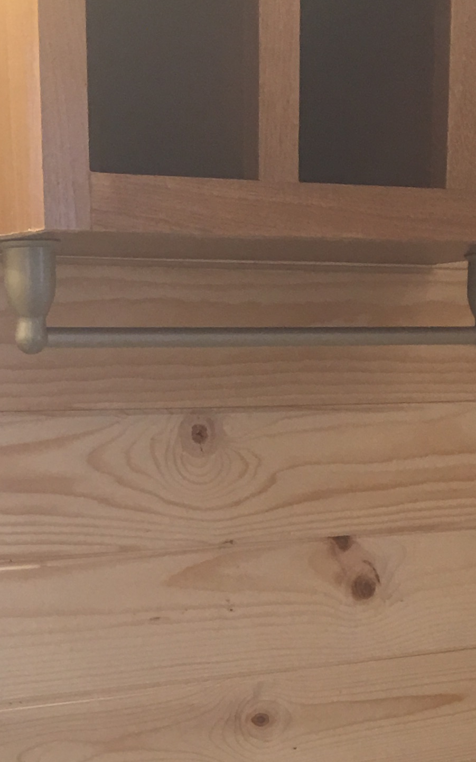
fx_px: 1784
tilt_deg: -16.7
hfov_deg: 15.1
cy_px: 935
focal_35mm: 86
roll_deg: -0.5
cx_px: 93
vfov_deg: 22.1
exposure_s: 1/15
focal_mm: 4.15
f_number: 2.2
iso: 25
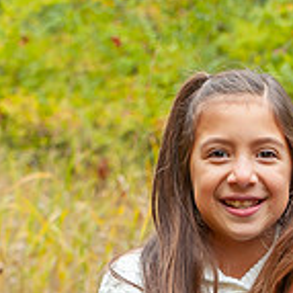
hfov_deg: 7.1
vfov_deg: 7.2
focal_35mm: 243
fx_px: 2327
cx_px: 443
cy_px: 228
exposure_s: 1/160
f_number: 5
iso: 400
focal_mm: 55
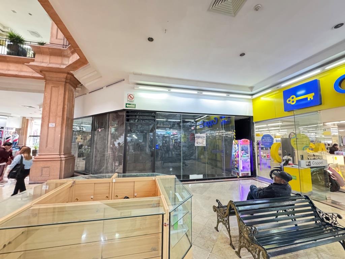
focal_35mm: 14
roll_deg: +0.6
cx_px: 172
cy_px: 130
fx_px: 140
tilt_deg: +5.9
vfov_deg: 85.7
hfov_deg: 102.1
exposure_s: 1/60
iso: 1250
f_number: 2.2
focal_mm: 2.22
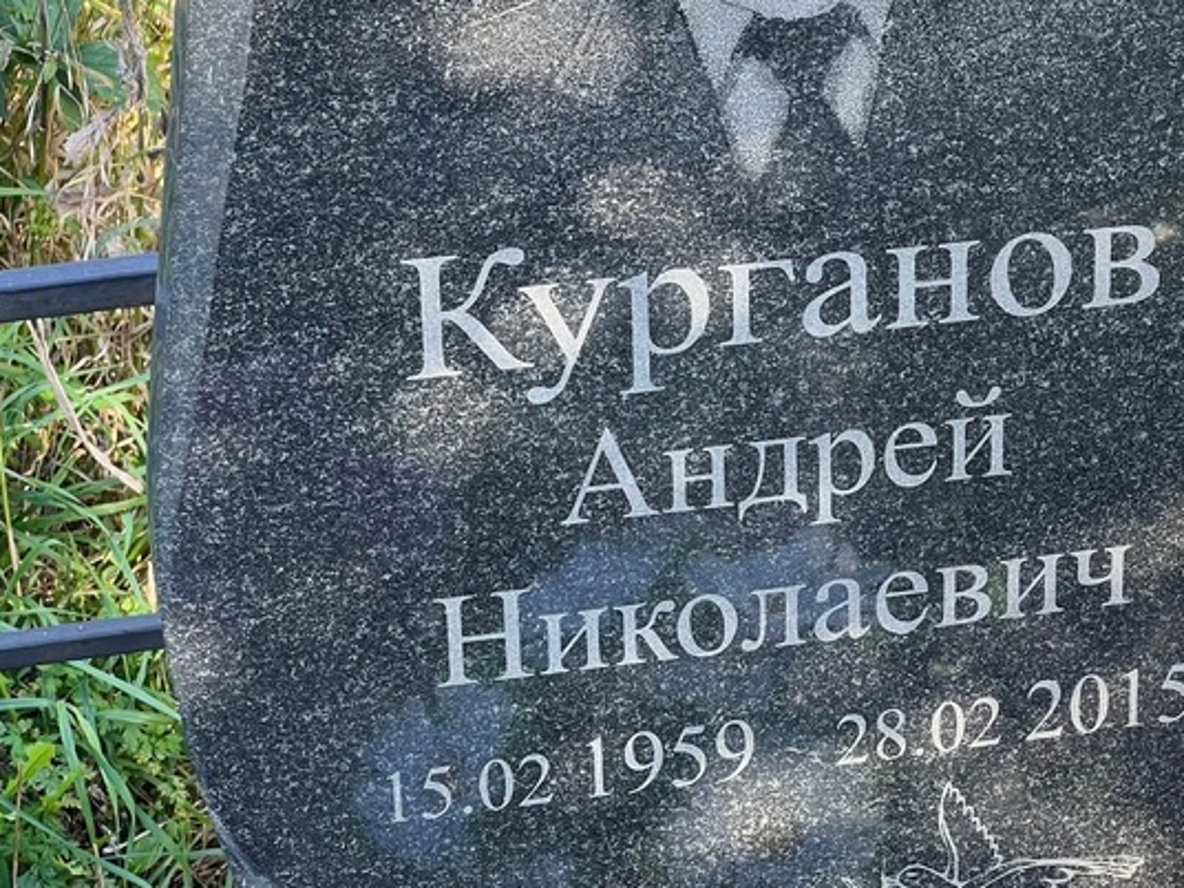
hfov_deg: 17.1
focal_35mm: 115
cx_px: 784
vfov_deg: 12.9
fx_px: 3933
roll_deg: -0.5
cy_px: 464
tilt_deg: -26.8
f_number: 2.8
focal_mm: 9
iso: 64
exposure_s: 1/99
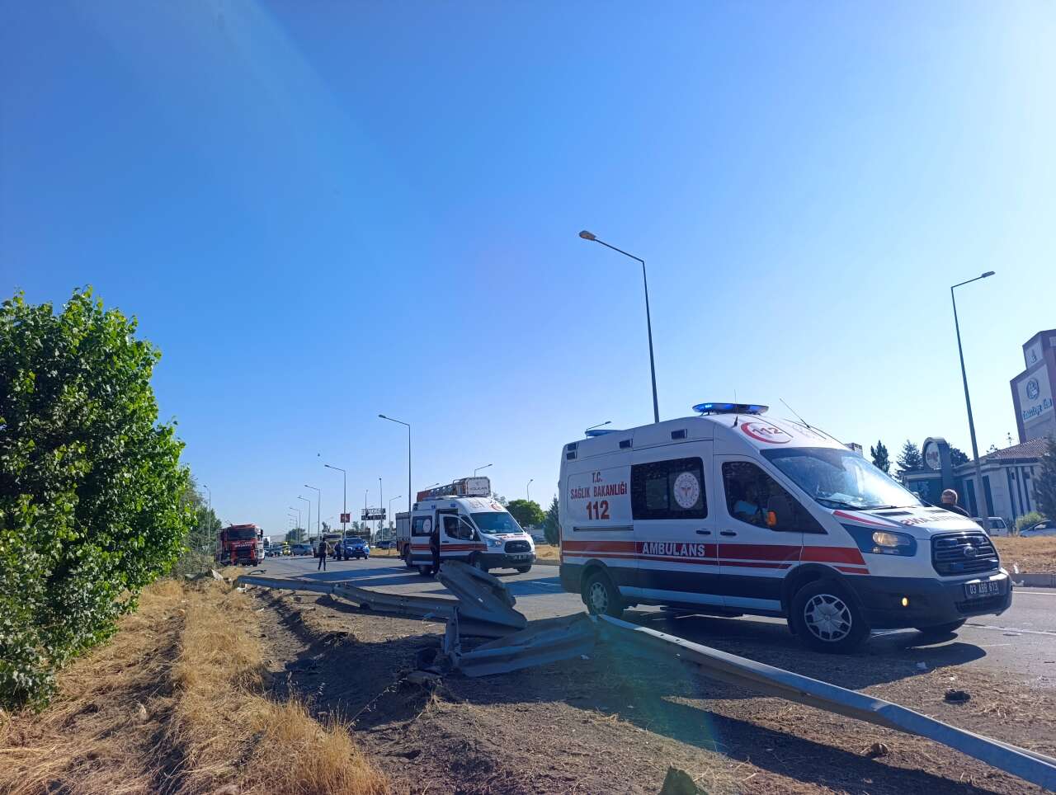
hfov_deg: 73.8
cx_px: 528
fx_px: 703
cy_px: 398
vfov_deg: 59.0
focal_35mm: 23
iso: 50
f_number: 1.6
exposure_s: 1/965
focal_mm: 6.14
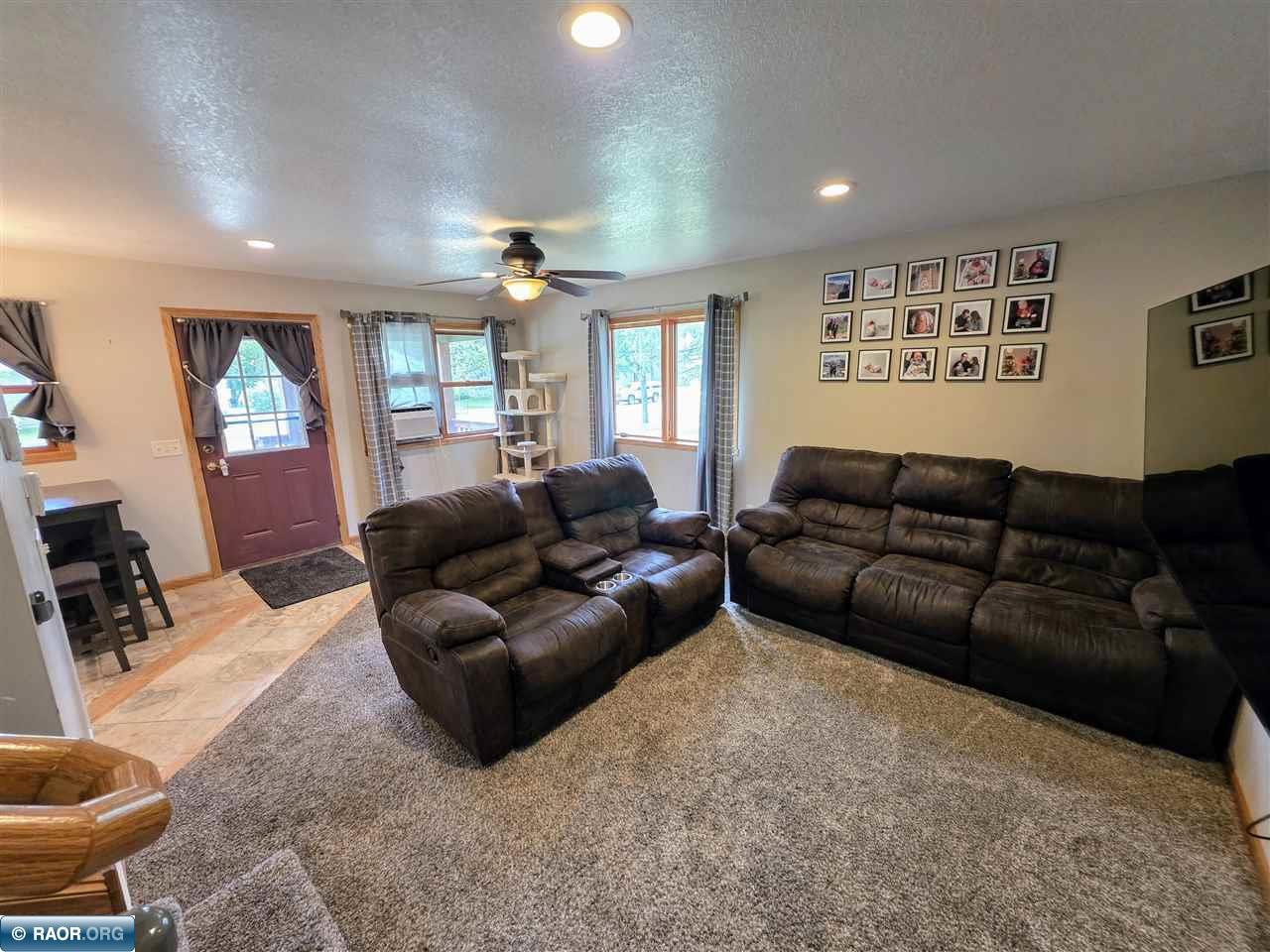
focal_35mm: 13
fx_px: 477
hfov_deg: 106.2
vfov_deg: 89.9
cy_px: 476
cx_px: 635
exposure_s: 1/60
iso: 250
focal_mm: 2.2
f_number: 1.9
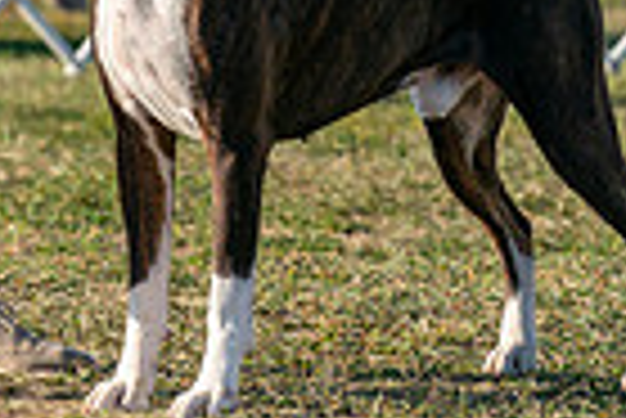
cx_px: 162
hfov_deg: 3.4
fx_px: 10392
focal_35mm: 597
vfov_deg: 2.3
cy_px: -326
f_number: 4.5
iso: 250
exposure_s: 1/1250
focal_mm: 143
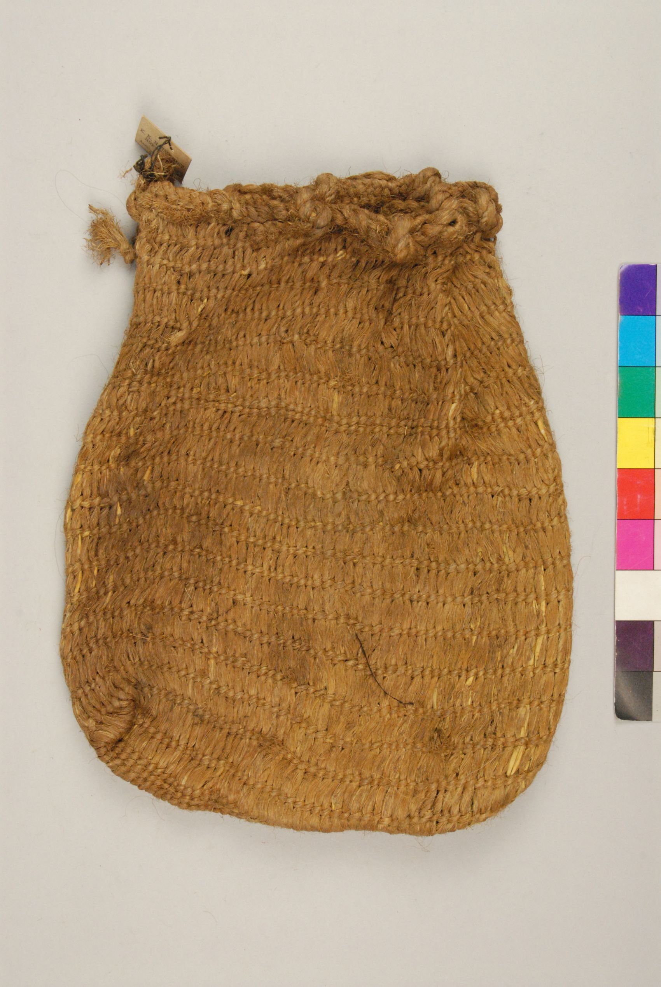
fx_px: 1401
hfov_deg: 26.6
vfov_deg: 38.8
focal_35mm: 51
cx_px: 330
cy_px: 494
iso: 1600
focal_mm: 34
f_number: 13
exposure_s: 1/25
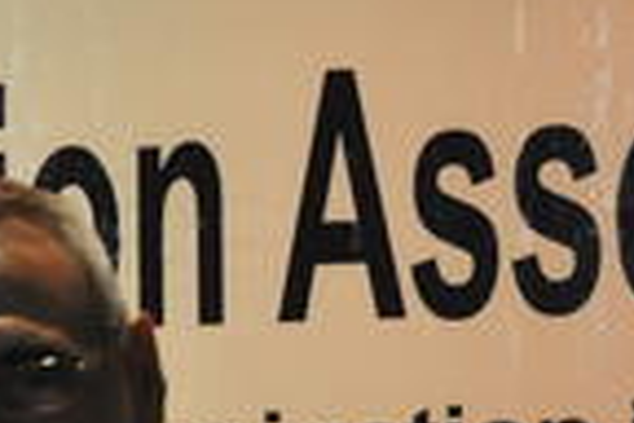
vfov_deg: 4.7
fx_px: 5072
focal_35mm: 288
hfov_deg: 7.1
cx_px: -251
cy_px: 791
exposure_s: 1/60
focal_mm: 46
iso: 800
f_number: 5
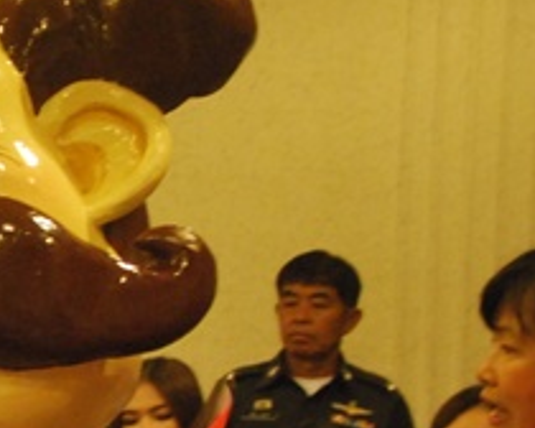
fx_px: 3008
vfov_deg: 8.1
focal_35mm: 190
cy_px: 362
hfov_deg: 9.7
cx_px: -386
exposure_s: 1/25
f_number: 4.5
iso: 1600
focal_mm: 38
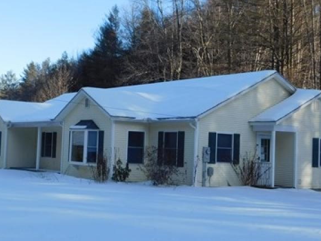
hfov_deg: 30.2
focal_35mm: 64
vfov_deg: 22.9
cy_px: 113
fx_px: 593
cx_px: 132
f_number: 3.5
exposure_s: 1/800
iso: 125
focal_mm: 6.3
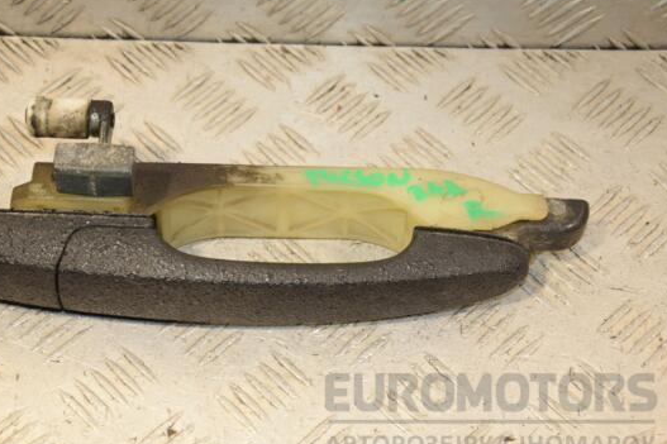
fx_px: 1519
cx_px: 301
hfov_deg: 24.8
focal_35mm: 82
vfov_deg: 16.6
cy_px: 224
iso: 800
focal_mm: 48
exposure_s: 1/200
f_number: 6.3
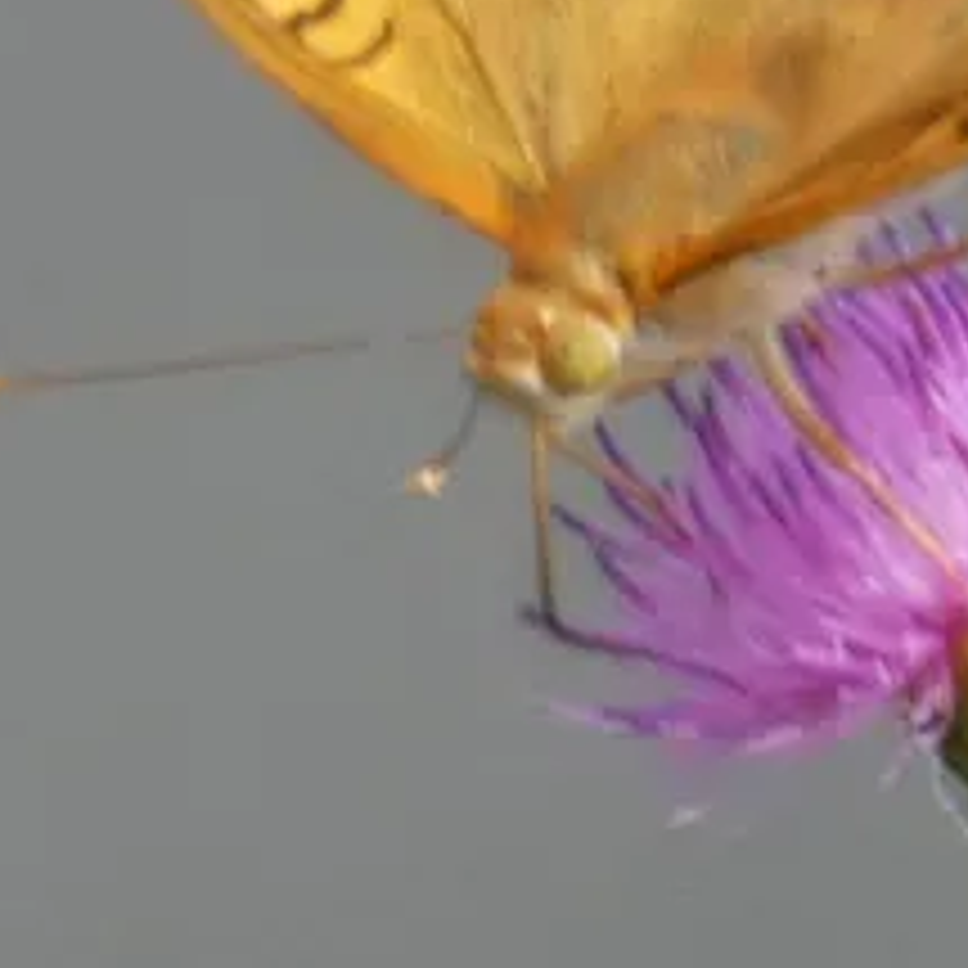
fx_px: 99943
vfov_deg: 0.6
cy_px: 126
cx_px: 765
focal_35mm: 3159
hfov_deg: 0.6
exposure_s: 1/125
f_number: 5.9
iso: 100
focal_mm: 215
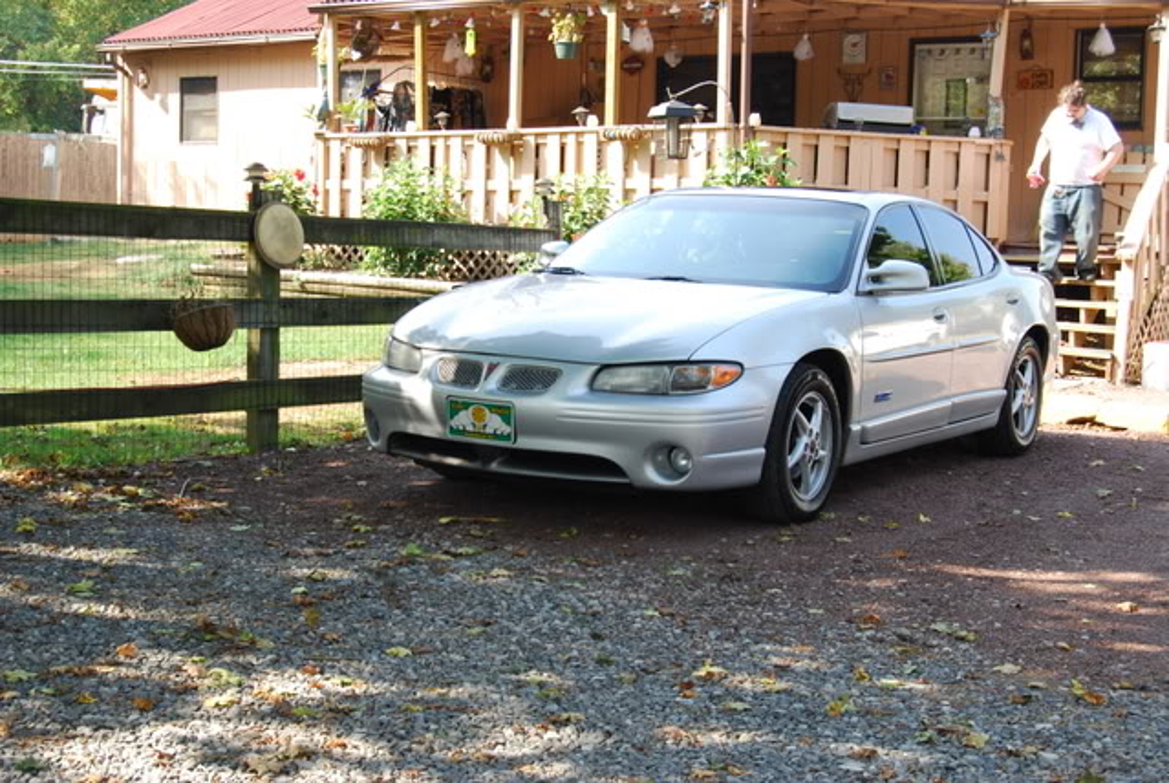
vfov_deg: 23.9
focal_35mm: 57
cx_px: 584
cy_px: 392
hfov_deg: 35.0
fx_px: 1853
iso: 200
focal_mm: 38
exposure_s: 1/40
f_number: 4.8
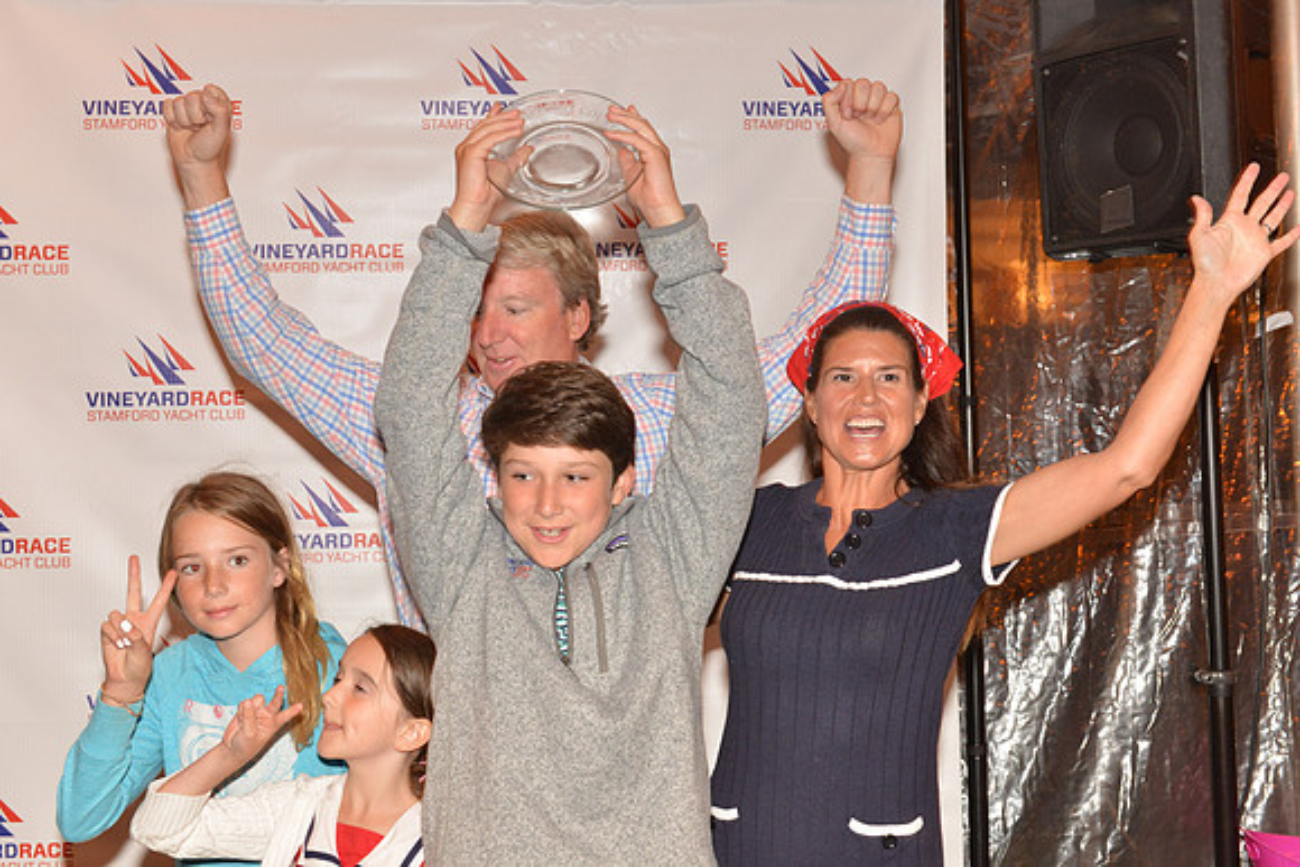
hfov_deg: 38.2
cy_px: 434
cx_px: 650
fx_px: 1878
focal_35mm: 52
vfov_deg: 26.0
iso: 2000
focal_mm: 52
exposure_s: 1/15
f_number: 9
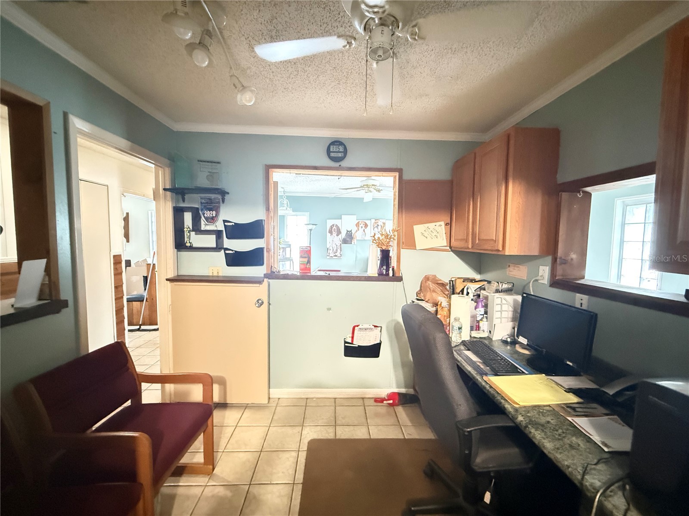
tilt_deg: -4.4
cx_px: 344
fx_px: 279
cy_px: 258
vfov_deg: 85.7
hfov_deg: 102.1
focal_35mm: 14
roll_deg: -1.1
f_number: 2.2
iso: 2500
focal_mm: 2.22
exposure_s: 1/17
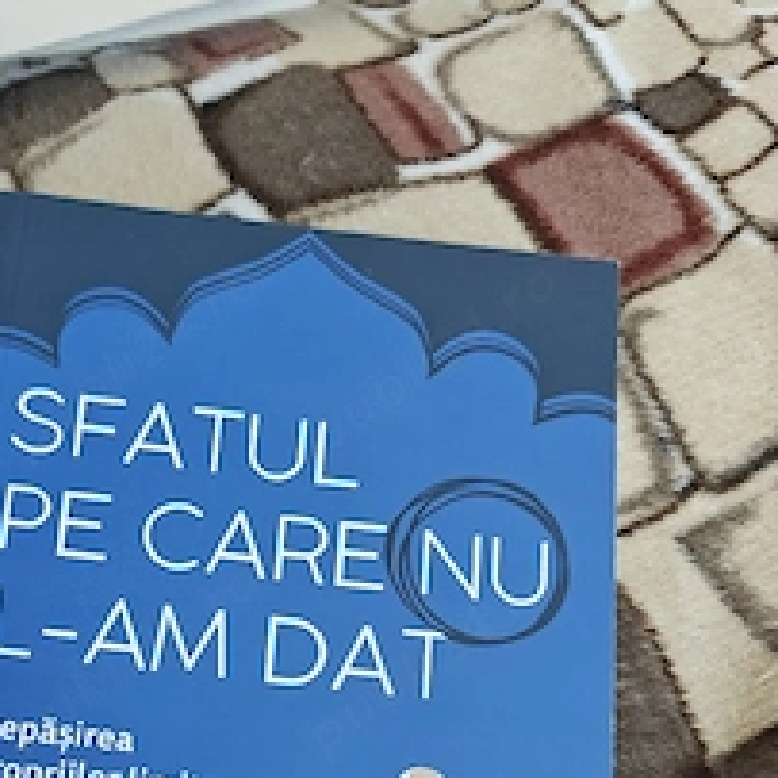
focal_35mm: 40
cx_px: 211
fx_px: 1017
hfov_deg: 40.9
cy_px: 705
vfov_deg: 38.8
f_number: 1.6
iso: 640
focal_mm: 6.06
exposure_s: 1/100
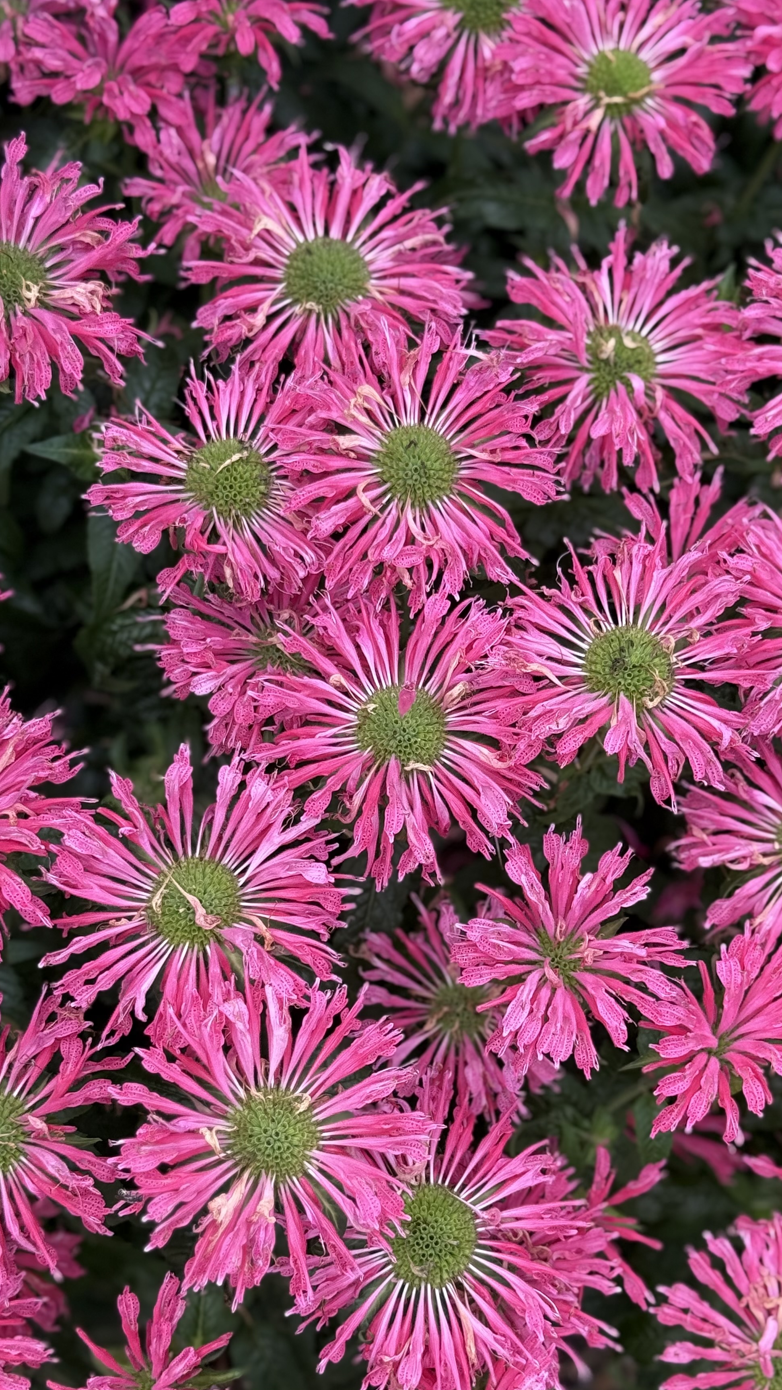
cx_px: 486
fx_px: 2249
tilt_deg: -65.3
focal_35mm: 61
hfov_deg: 19.7
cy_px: 751
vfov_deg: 34.3
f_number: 1.78
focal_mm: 6.76
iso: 64
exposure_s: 1/762
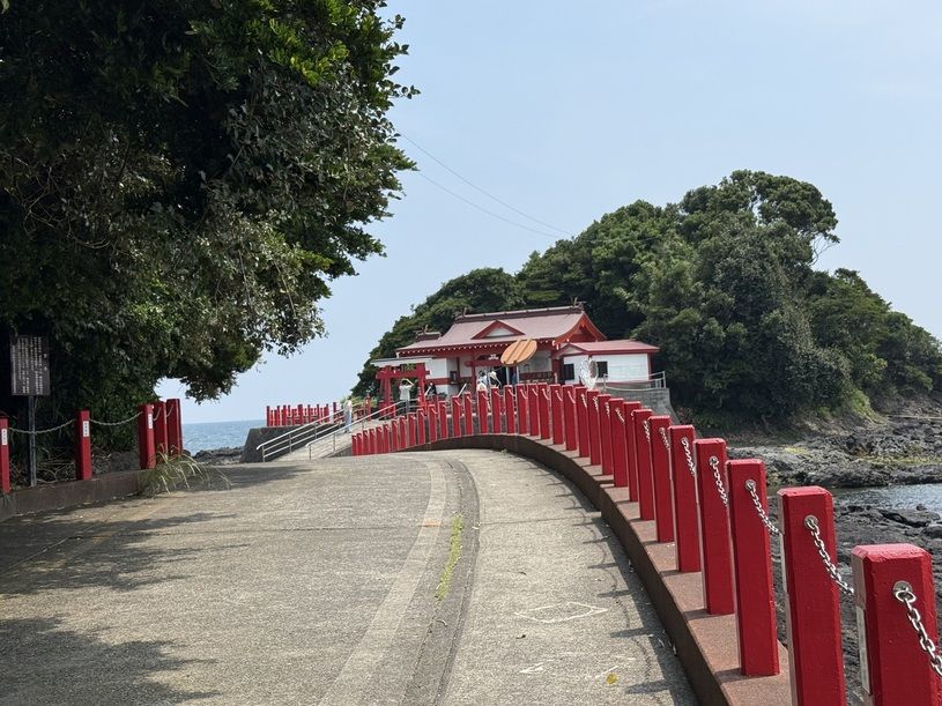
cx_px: 471
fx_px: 1306
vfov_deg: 30.3
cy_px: 353
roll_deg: +2.9
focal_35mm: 48
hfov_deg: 39.7
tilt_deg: +1.3
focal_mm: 6.76
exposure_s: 1/5587
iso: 80
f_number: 1.78
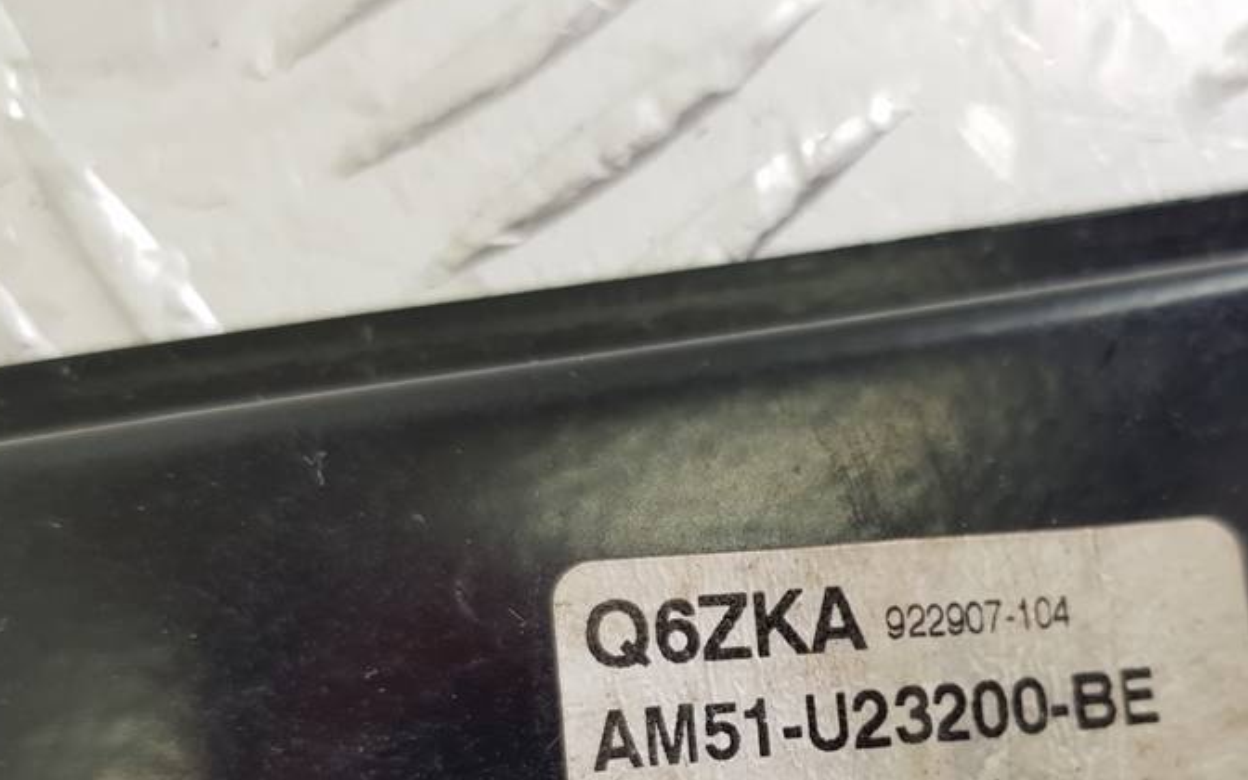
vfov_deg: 29.4
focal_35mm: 42
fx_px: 1429
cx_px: 806
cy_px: 693
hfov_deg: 46.6
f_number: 1.7
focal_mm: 4.2
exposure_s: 1/100
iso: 64
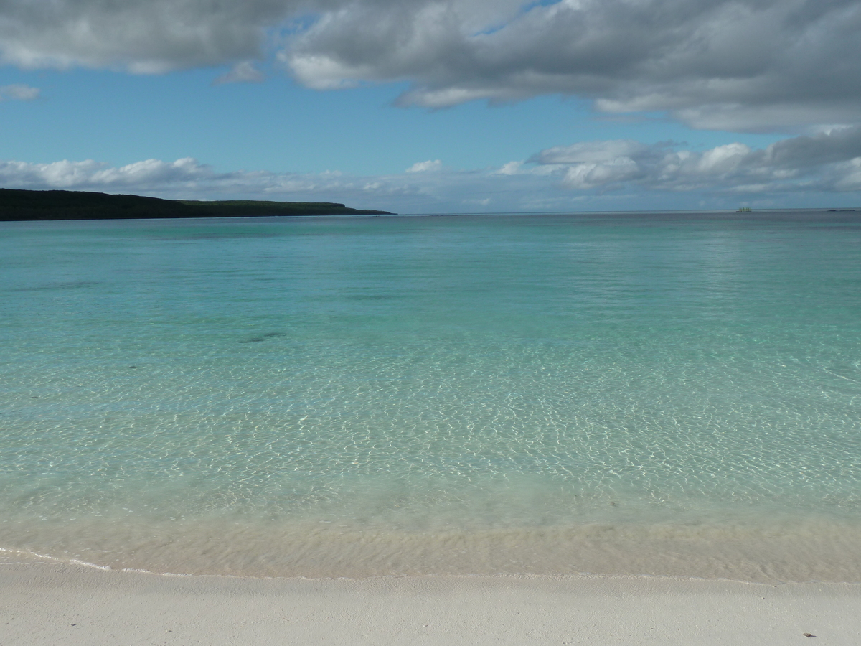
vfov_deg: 38.7
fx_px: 920
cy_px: 323
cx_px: 430
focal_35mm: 37
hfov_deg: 50.1
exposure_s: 1/1300
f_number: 3.6
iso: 80
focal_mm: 6.1
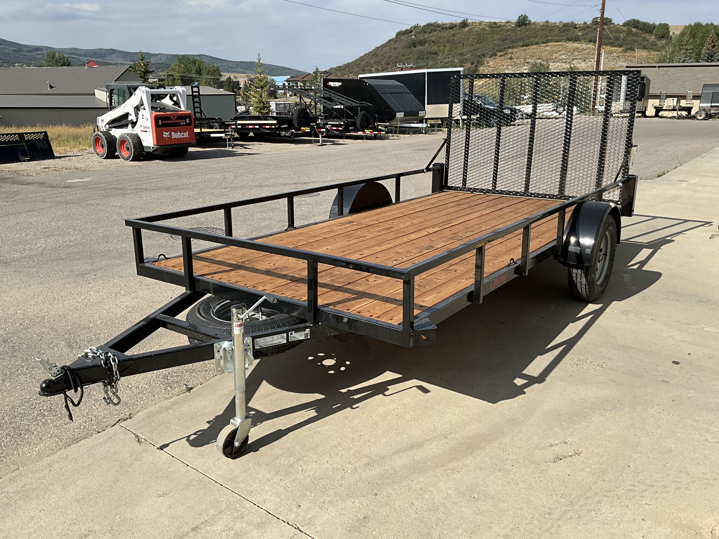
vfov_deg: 48.2
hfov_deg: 61.7
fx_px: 602
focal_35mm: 29
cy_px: 270
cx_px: 360
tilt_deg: -16.5
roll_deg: -0.6
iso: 25
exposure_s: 1/1848
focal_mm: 3
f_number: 1.8
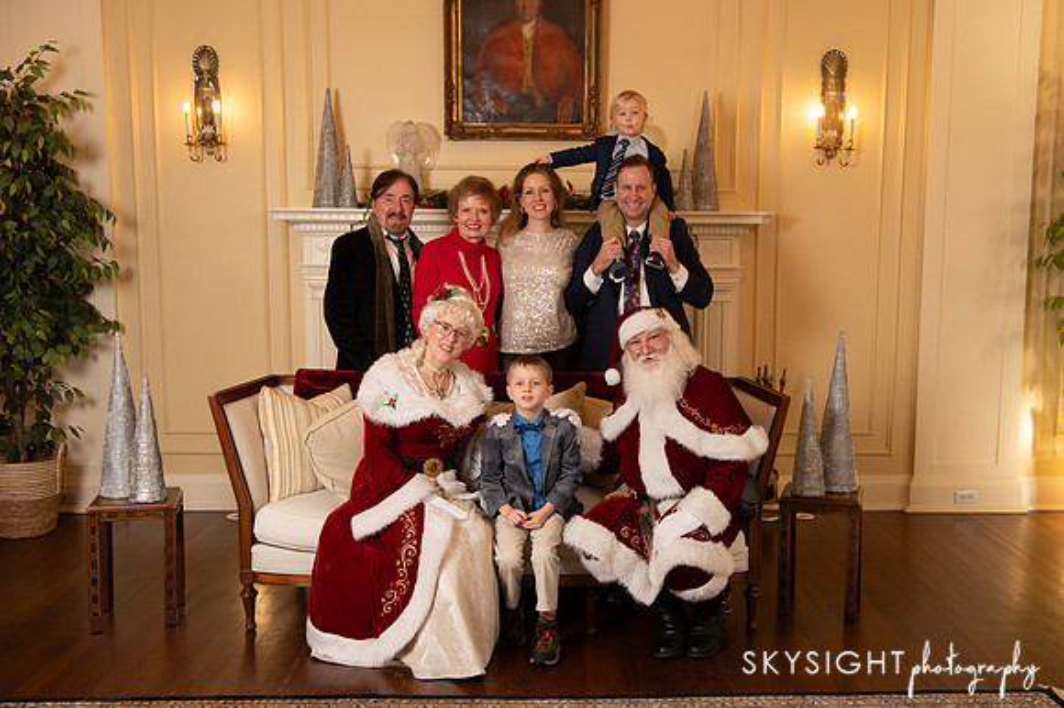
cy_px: 376
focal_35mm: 39
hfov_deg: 49.8
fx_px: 1145
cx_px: 567
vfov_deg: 34.4
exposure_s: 1/200
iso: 1600
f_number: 6.3
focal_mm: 36
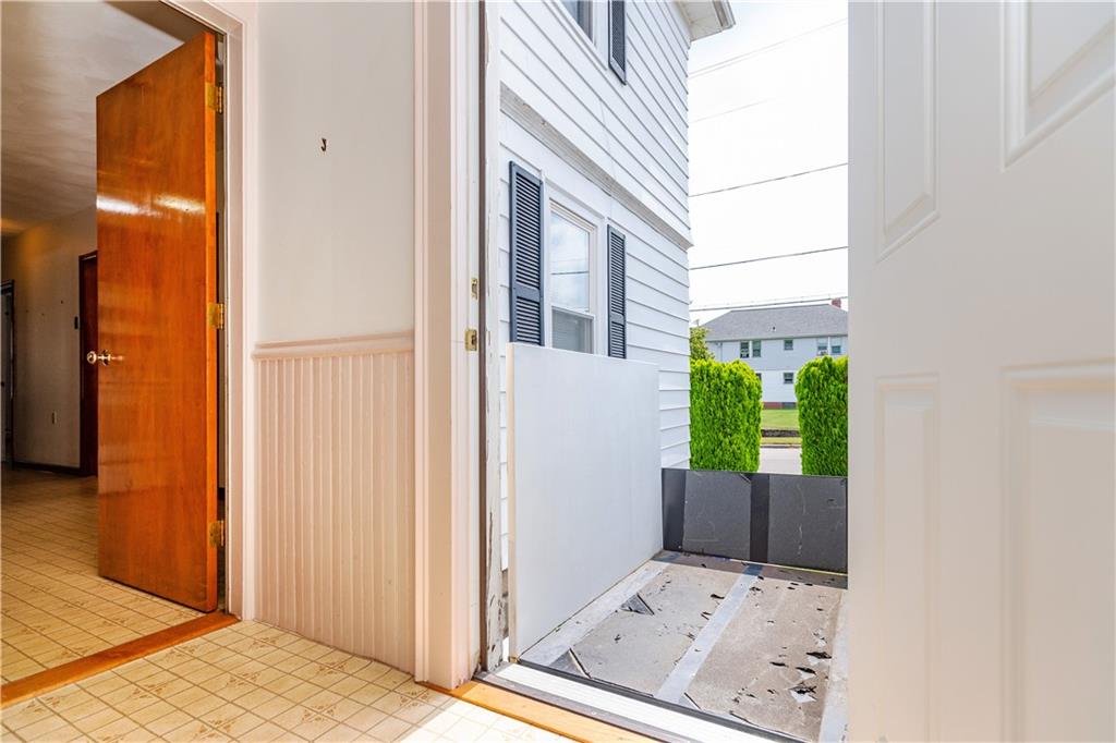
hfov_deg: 96.8
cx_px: 558
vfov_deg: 73.7
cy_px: 372
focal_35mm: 16
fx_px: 496
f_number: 6.3
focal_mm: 16
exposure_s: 1/100
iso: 100
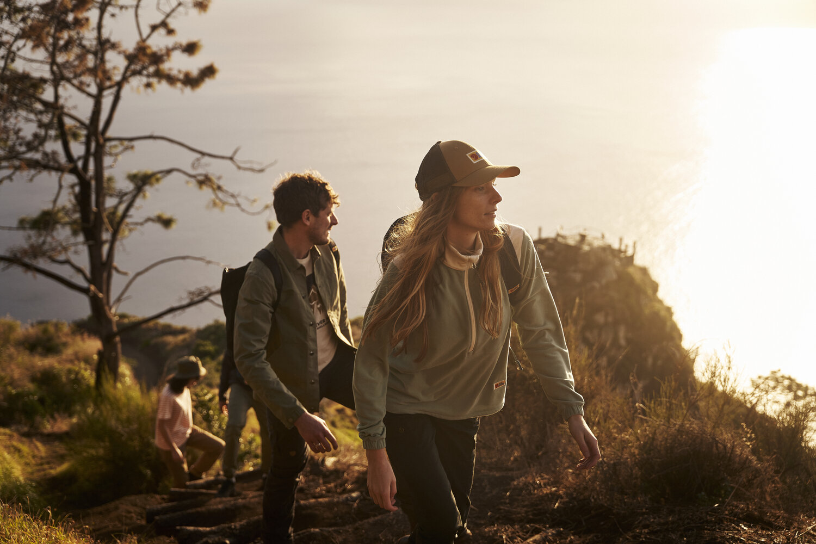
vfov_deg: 31.8
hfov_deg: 46.3
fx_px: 954
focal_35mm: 42
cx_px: 408
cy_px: 272
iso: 160
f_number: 3.2
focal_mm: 42.1
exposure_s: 1/1000
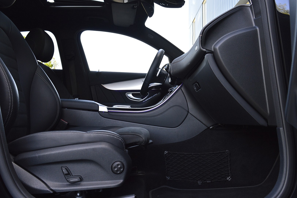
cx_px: 148
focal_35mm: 30
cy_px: 99
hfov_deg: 62.0
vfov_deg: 43.5
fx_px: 247
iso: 400
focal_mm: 20
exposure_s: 1/60
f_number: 8
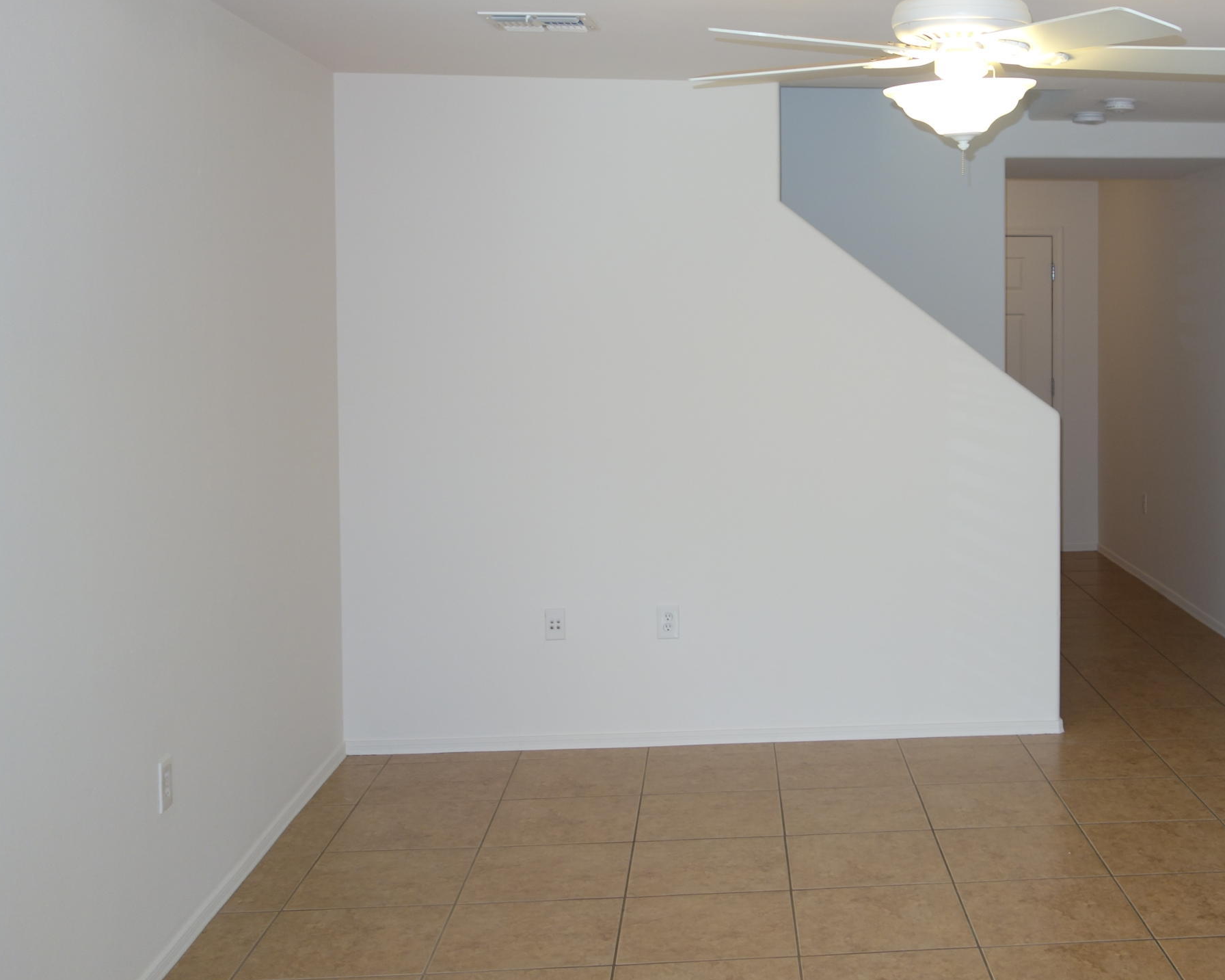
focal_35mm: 44
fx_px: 1595
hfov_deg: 40.9
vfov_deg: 33.9
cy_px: 337
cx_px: 910
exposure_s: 1/100
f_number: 2
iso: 125
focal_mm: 10.4
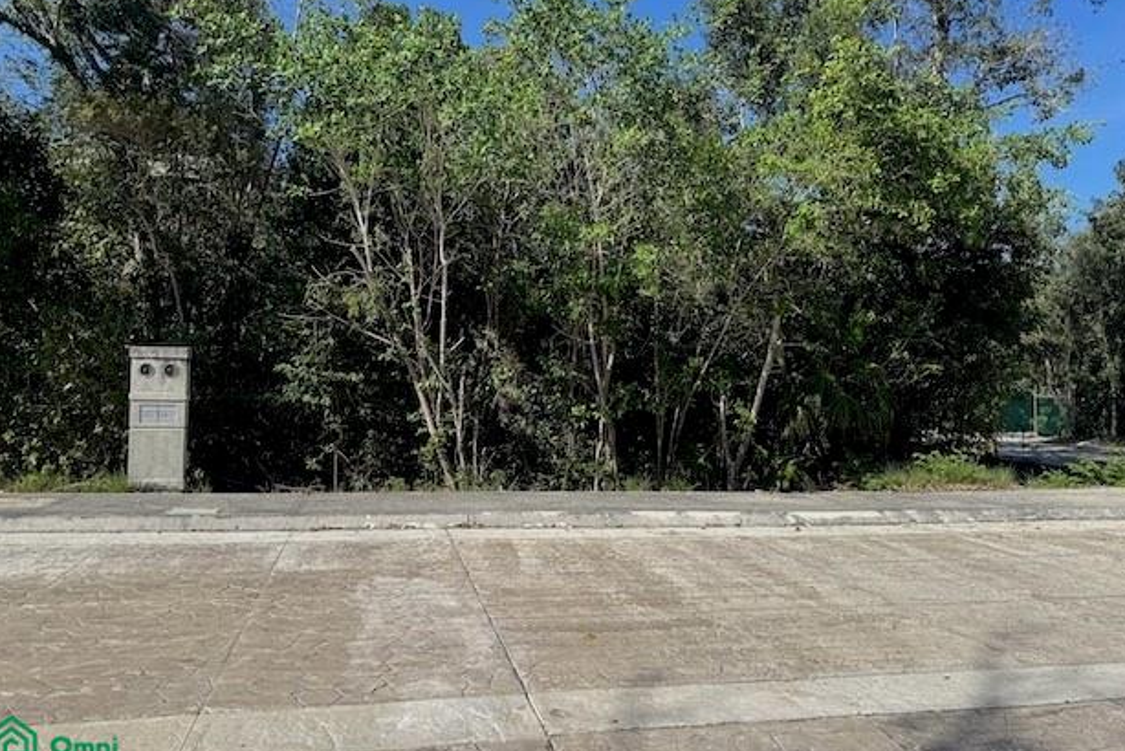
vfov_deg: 49.6
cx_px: 550
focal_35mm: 26
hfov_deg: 69.4
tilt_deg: +2.5
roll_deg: -1.2
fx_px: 813
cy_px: 354
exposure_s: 1/4310
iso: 80
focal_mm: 6.76
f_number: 1.78
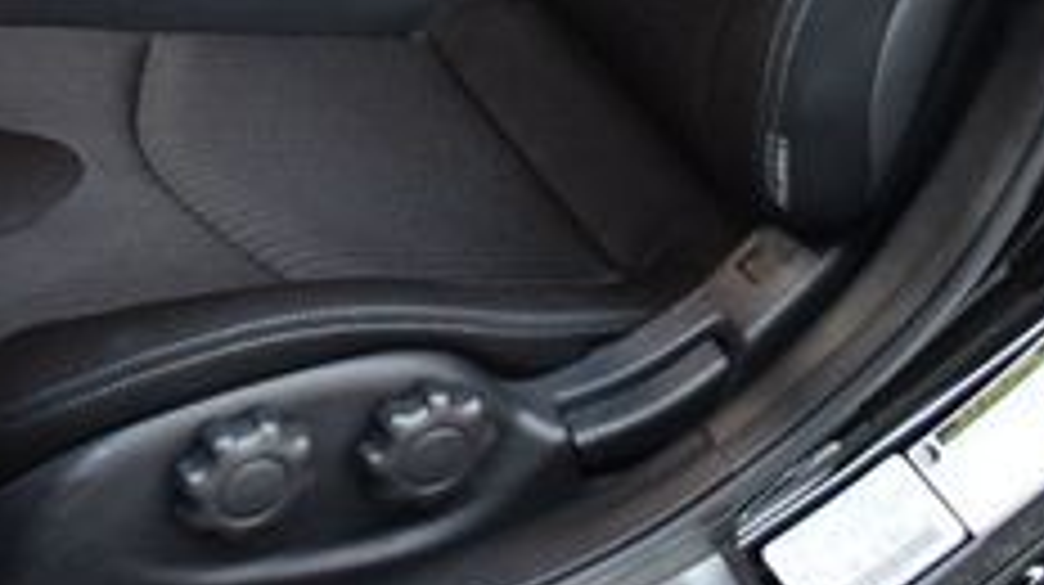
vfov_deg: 14.2
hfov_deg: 26.8
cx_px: 248
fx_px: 2157
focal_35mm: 78
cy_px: -342
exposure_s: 1/60
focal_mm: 18
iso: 3600
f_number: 3.5
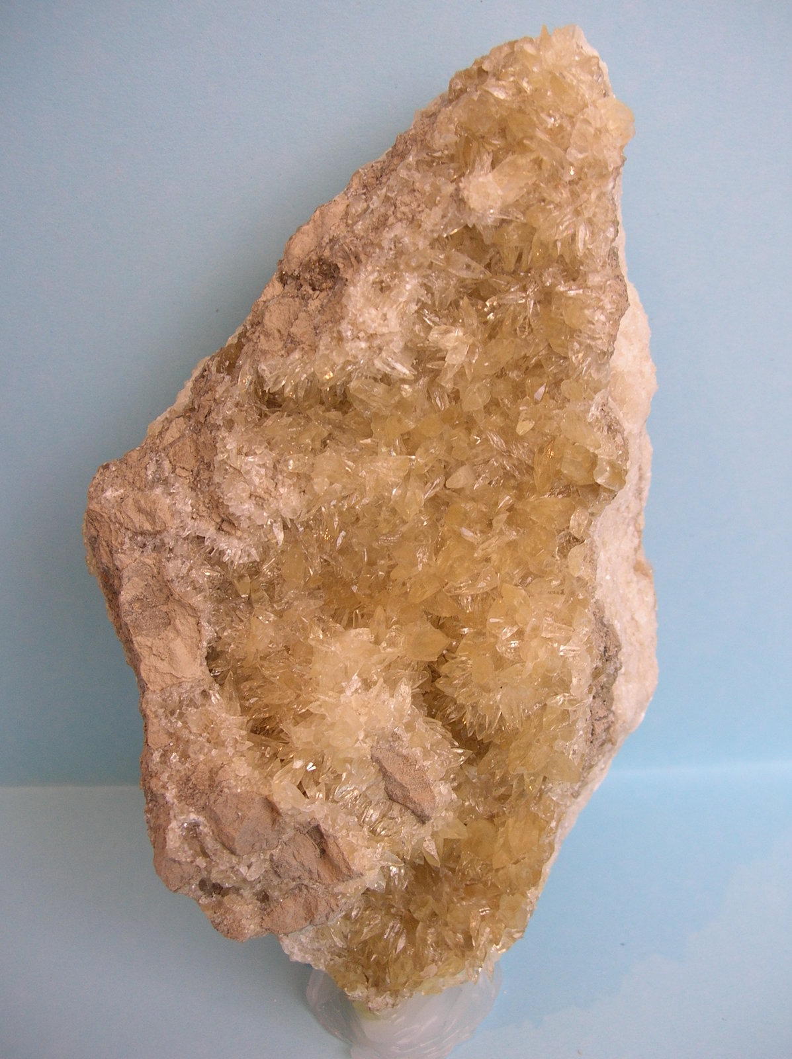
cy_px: 530
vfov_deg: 51.4
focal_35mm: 36
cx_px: 396
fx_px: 1100
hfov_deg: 39.6
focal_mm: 6
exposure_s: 1/12.1
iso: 50
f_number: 2.7
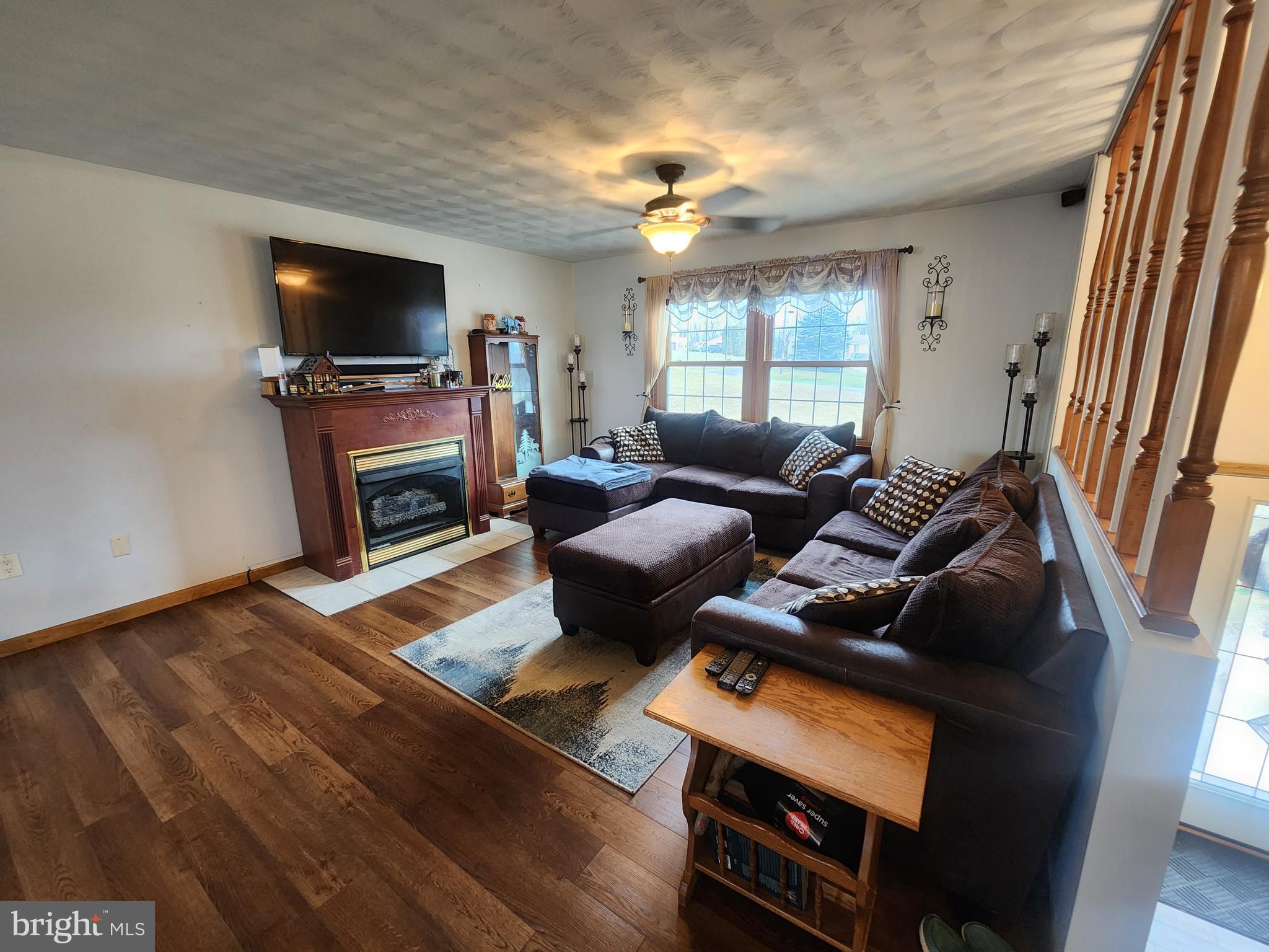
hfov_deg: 106.2
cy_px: 476
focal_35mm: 13
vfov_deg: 89.9
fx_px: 477
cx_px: 634
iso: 320
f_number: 2.2
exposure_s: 1/30
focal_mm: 2.2
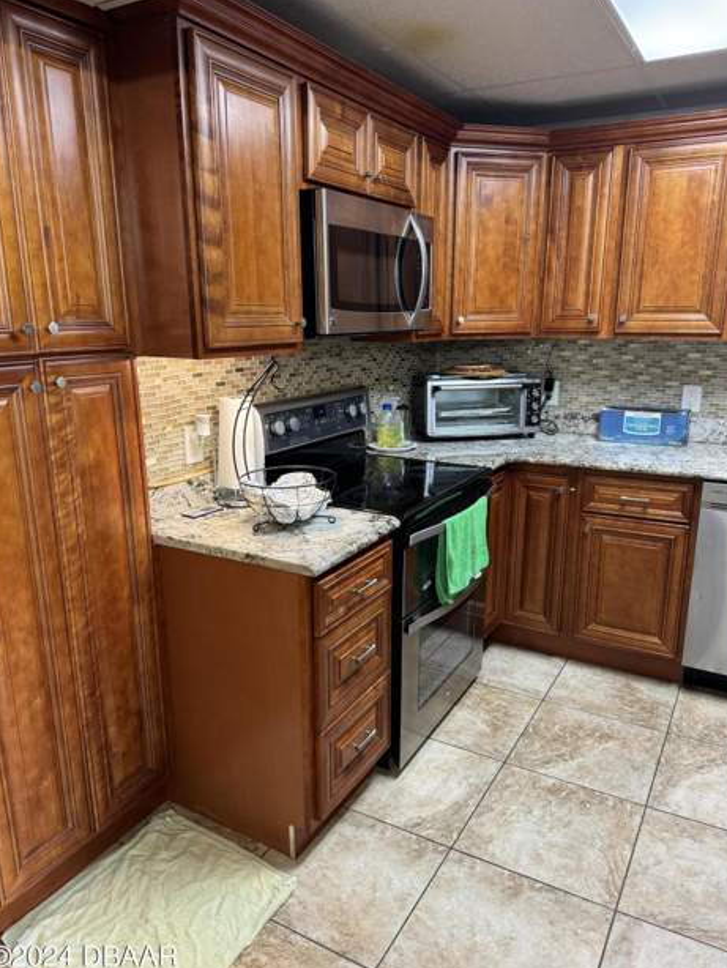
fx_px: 700
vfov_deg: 69.4
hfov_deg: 54.9
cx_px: 366
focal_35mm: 25
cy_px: 498
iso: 400
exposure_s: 1/60
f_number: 1.78
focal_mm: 6.76
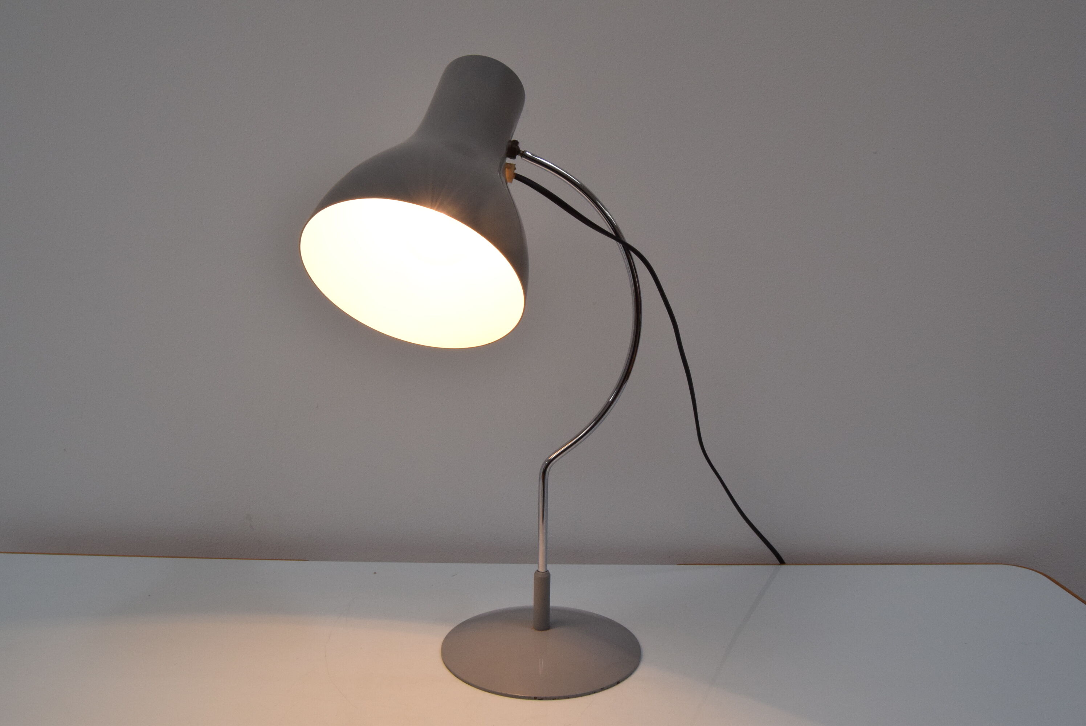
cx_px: 543
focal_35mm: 28
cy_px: 363
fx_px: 860
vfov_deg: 45.7
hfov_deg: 64.5
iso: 1600
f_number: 13
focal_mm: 19
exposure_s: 1/100
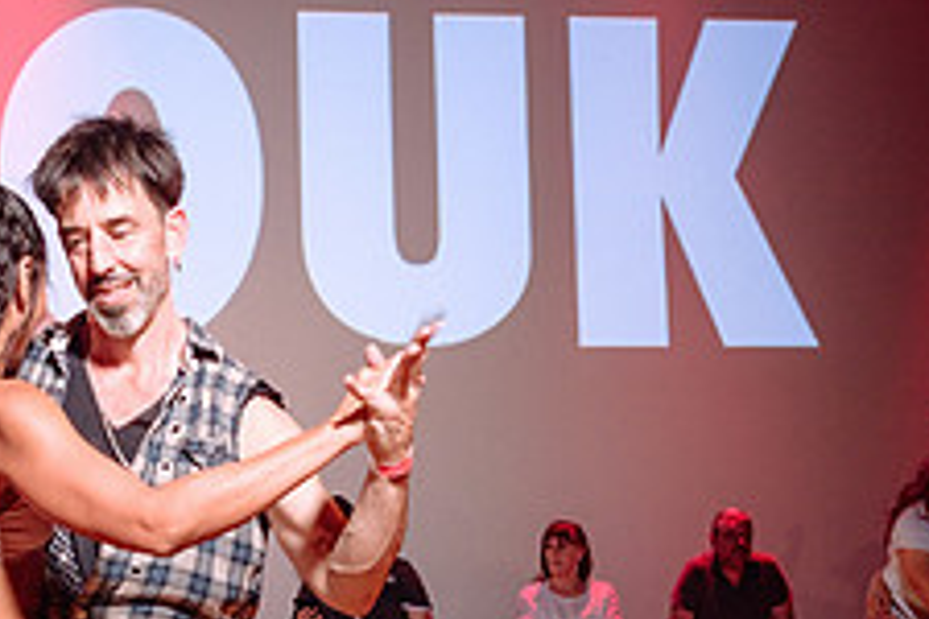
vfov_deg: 21.3
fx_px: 1600
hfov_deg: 32.3
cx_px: 372
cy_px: 596
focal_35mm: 62
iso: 800
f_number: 2.8
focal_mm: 24
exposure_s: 1/60
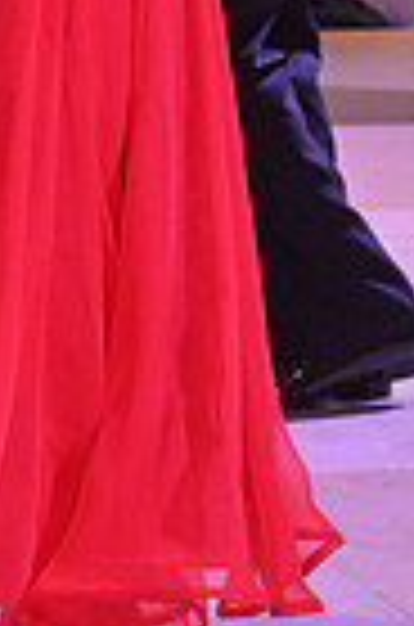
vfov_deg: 4.4
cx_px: 29
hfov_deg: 2.9
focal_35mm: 469
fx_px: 8130
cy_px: -230
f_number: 8
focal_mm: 112
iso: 5000
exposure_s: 1/320
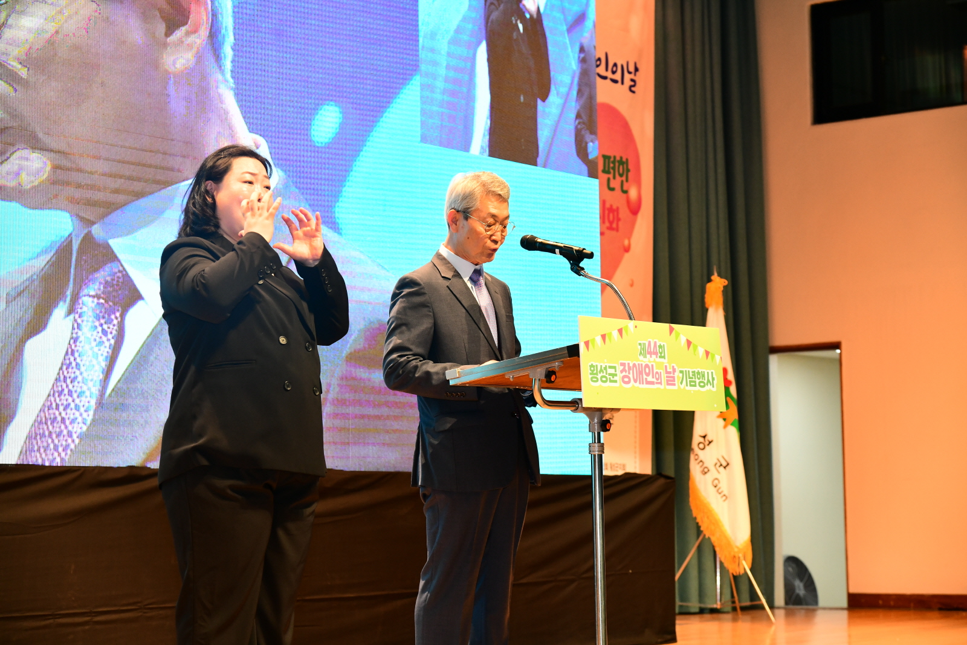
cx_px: 484
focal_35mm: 82
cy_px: 322
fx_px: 2203
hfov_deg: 24.8
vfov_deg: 16.7
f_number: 5
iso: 1600
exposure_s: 1/125
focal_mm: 82
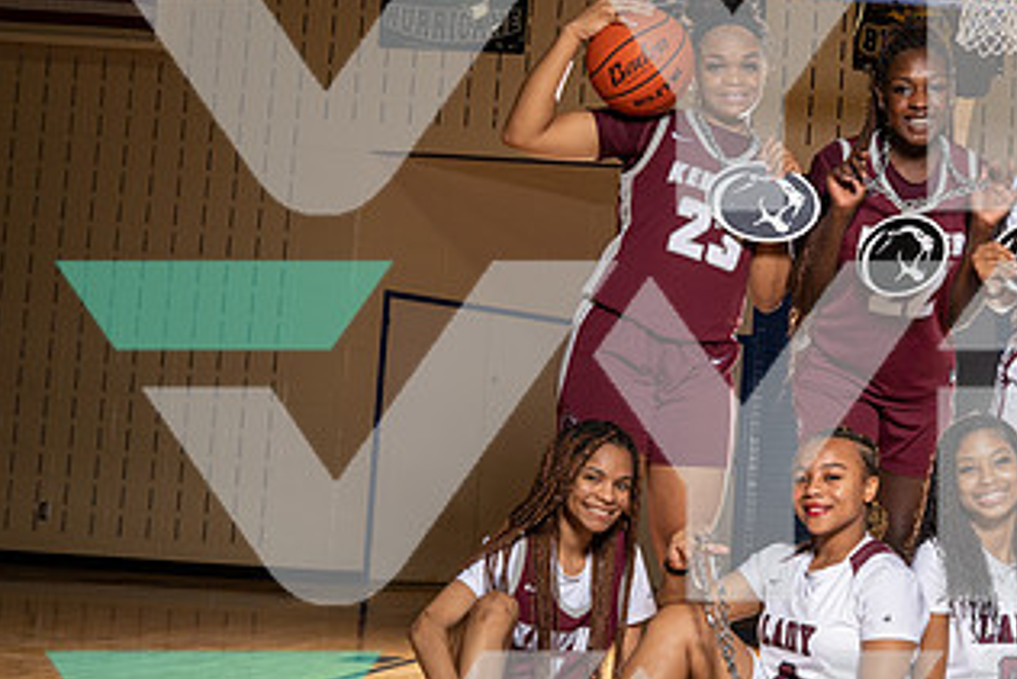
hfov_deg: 34.6
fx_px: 1554
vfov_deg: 24.6
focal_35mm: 55
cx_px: 875
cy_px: 433
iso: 640
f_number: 8
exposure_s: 1/250
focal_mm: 30
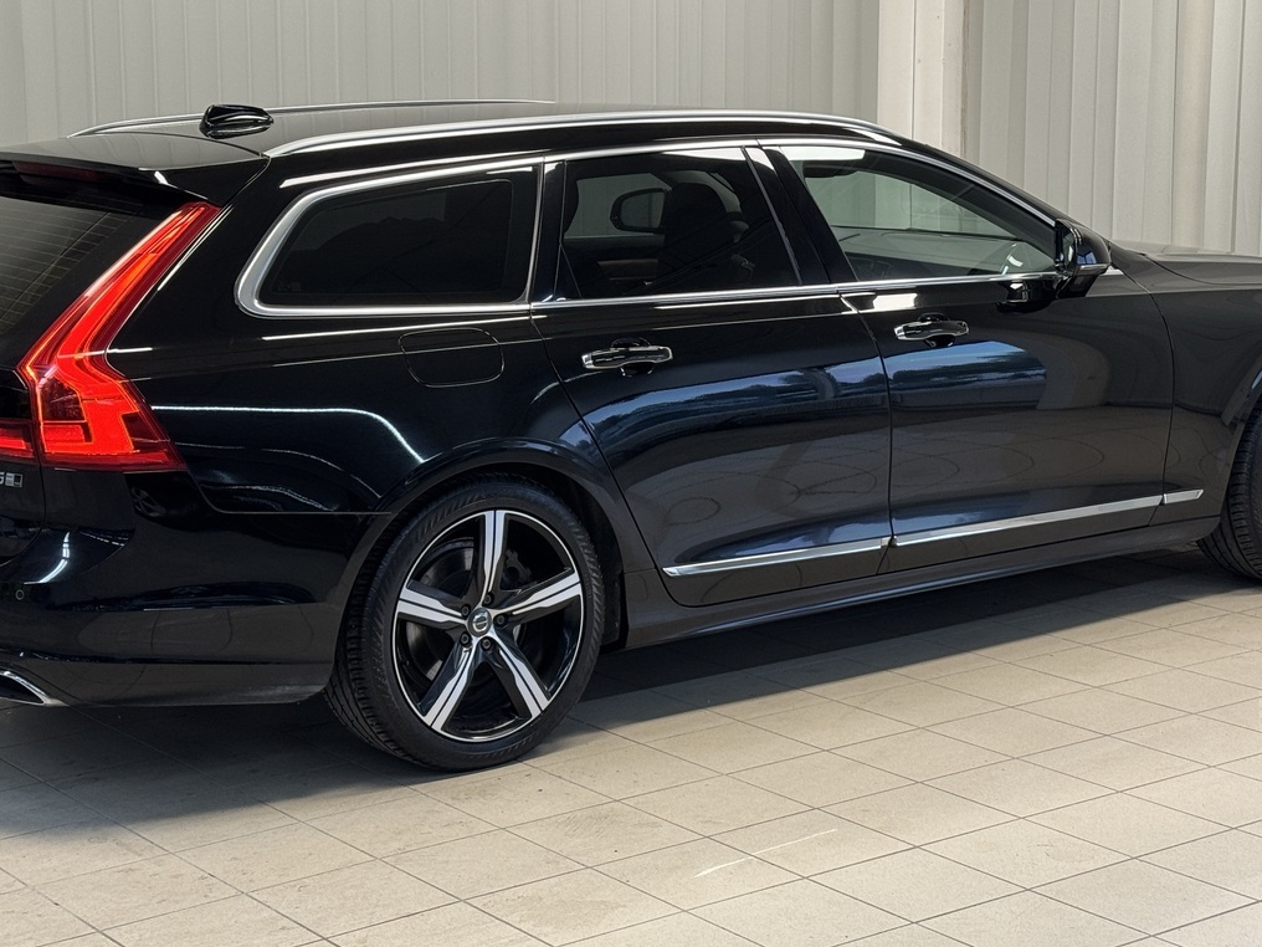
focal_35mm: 68
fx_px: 2479
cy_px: 370
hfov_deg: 28.6
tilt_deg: -7.7
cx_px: 586
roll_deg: +0.3
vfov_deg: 21.6
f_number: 1.78
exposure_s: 1/50
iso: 64
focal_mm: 6.76
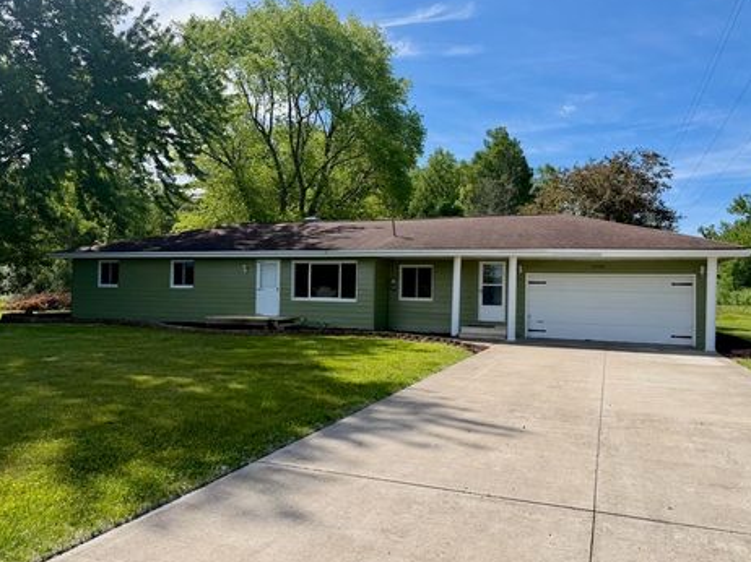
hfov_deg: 67.3
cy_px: 280
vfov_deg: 53.0
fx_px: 564
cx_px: 393
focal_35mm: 26
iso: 80
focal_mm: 6.76
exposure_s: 1/4405
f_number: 1.78
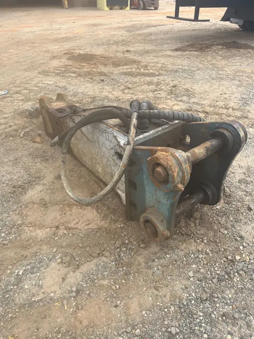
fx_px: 254
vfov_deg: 67.3
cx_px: 127
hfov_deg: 53.1
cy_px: 170
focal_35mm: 26
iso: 50
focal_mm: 5.1
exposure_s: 1/1339
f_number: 1.6
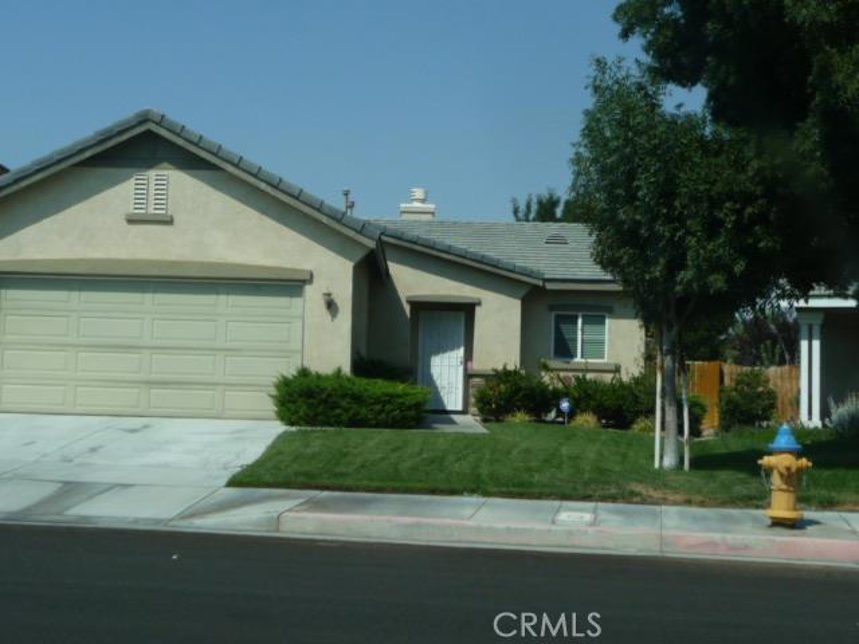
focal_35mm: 50
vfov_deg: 29.1
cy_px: 322
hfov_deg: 38.2
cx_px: 430
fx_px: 1241
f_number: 3.4
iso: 100
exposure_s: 1/800
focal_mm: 5
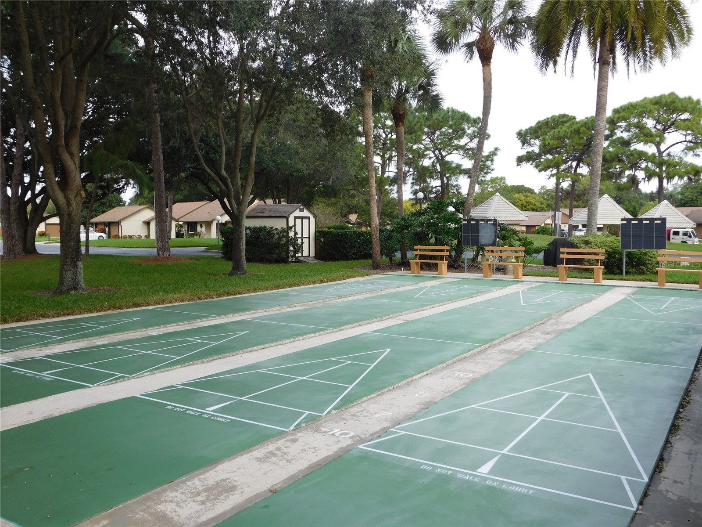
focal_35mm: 30
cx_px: 351
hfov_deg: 60.0
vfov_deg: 46.8
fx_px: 608
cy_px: 264
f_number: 3.2
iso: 125
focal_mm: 5.3
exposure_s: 1/250
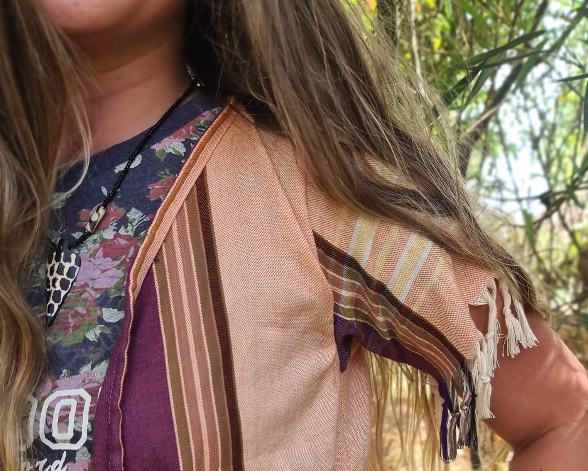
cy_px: 444
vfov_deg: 34.0
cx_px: 291
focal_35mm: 41
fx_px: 713
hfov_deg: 44.8
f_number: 1.8
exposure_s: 1/100
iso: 50
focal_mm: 7
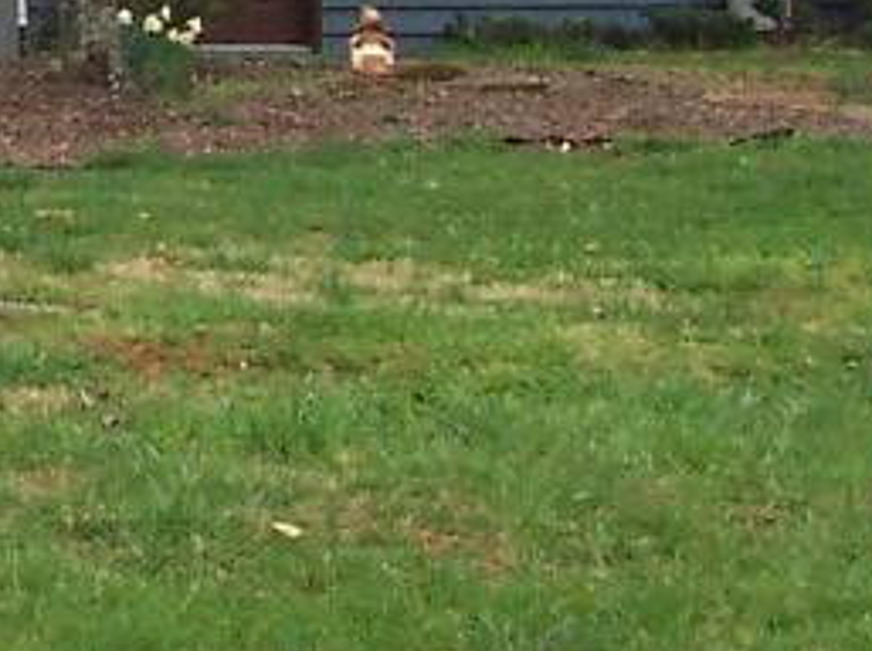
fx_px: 4352
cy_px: -519
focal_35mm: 173
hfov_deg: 10.7
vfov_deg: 8.3
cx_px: -682
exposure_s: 1/350
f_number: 2.8
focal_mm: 5.6
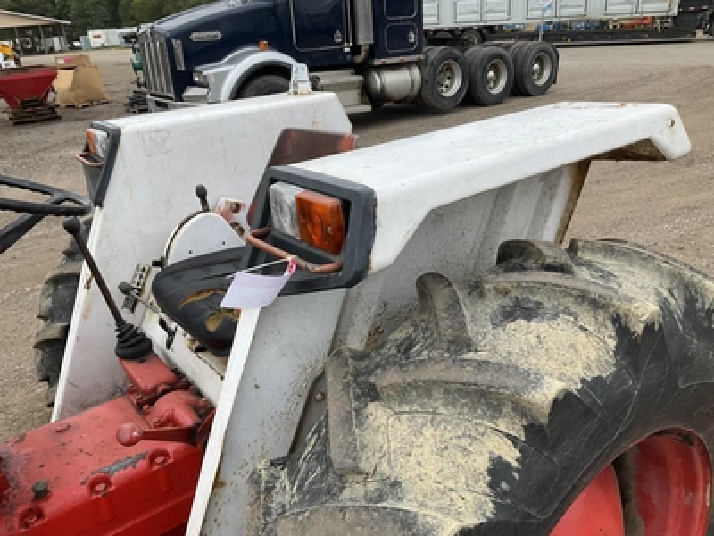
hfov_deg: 61.7
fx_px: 598
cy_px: 268
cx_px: 357
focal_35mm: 29
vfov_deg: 48.2
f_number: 1.8
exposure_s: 1/962
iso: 25
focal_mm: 3
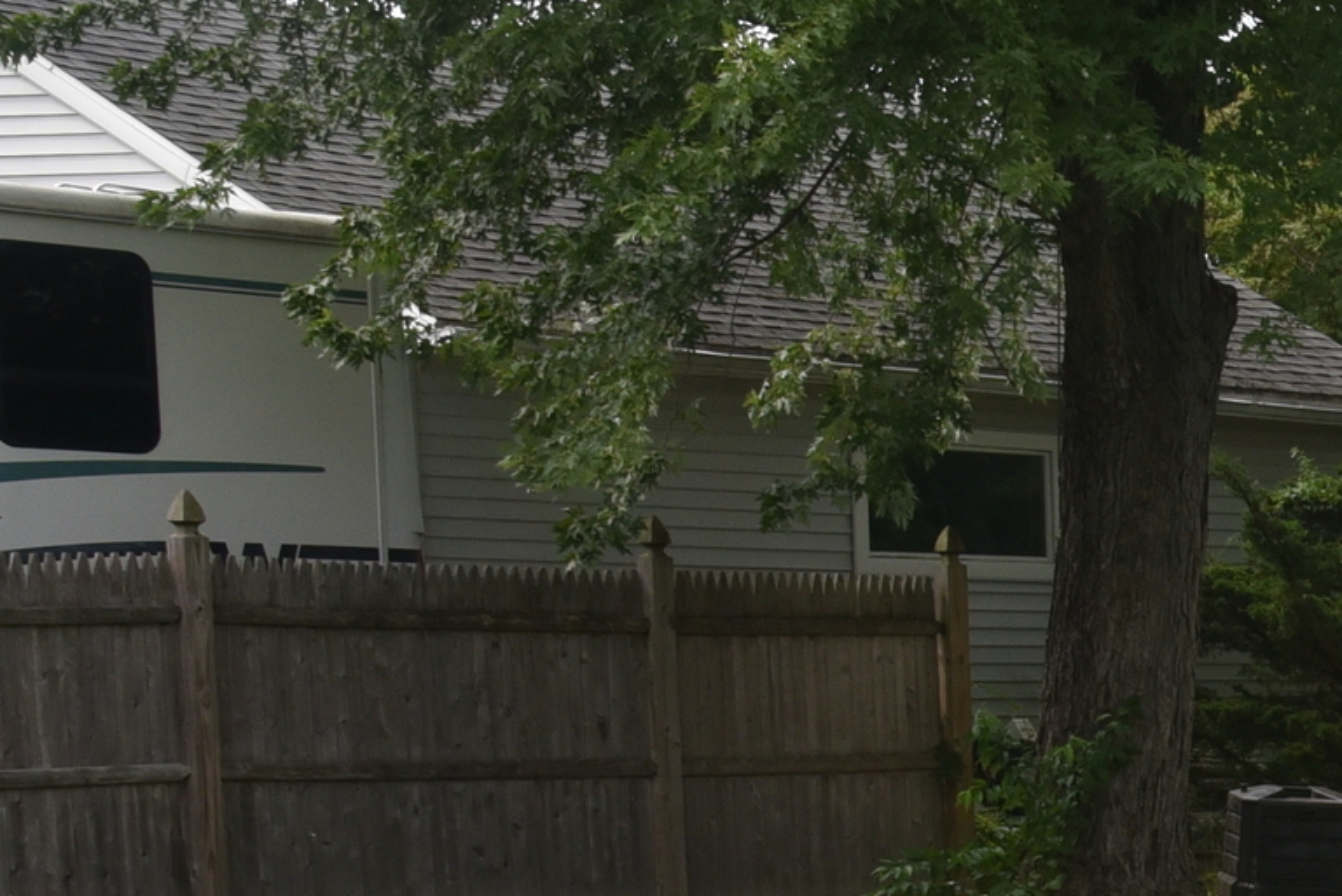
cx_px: 2508
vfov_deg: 10.5
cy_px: 1187
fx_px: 4774
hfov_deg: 14.0
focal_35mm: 128
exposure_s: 1/500
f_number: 11
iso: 800
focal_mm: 32
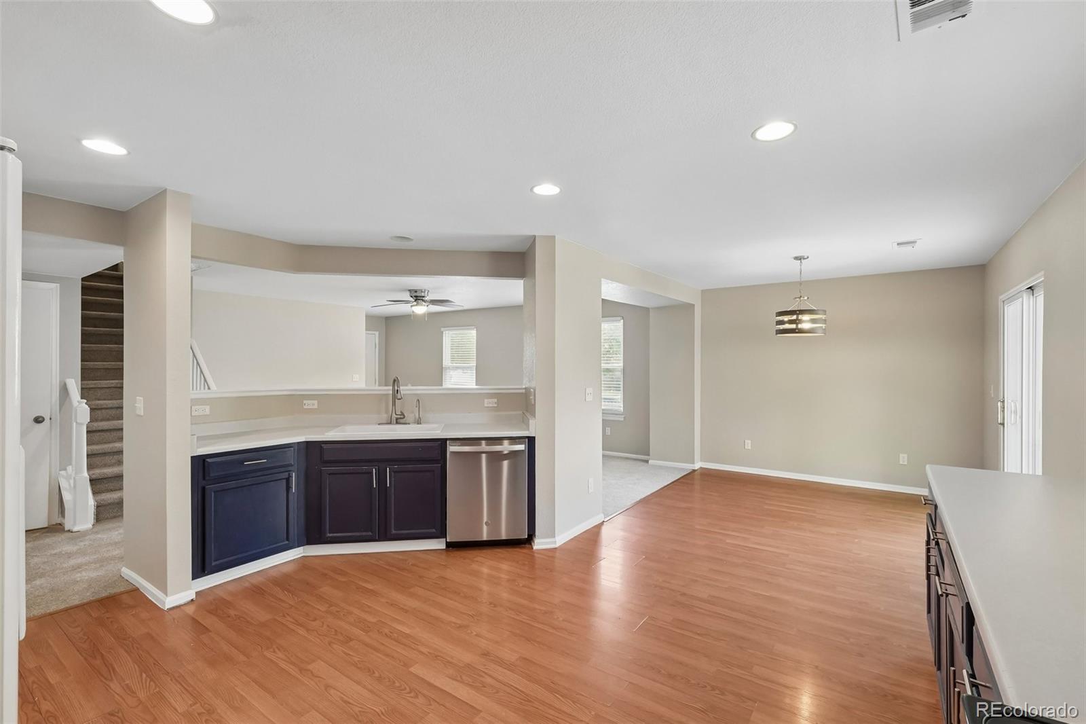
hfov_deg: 100.4
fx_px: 452
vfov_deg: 77.3
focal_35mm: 15
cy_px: 362
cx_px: 543
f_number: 8
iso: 800
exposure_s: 1/5
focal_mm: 10
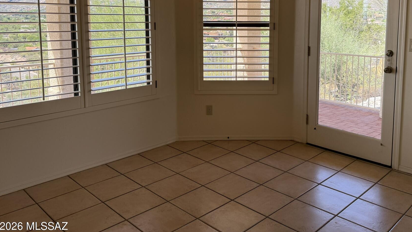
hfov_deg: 60.6
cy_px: 54
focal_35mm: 32
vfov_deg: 35.7
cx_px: 242
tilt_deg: -5.9
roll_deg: -0.6
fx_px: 350
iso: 100
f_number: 1.78
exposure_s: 1/1075
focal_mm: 6.76
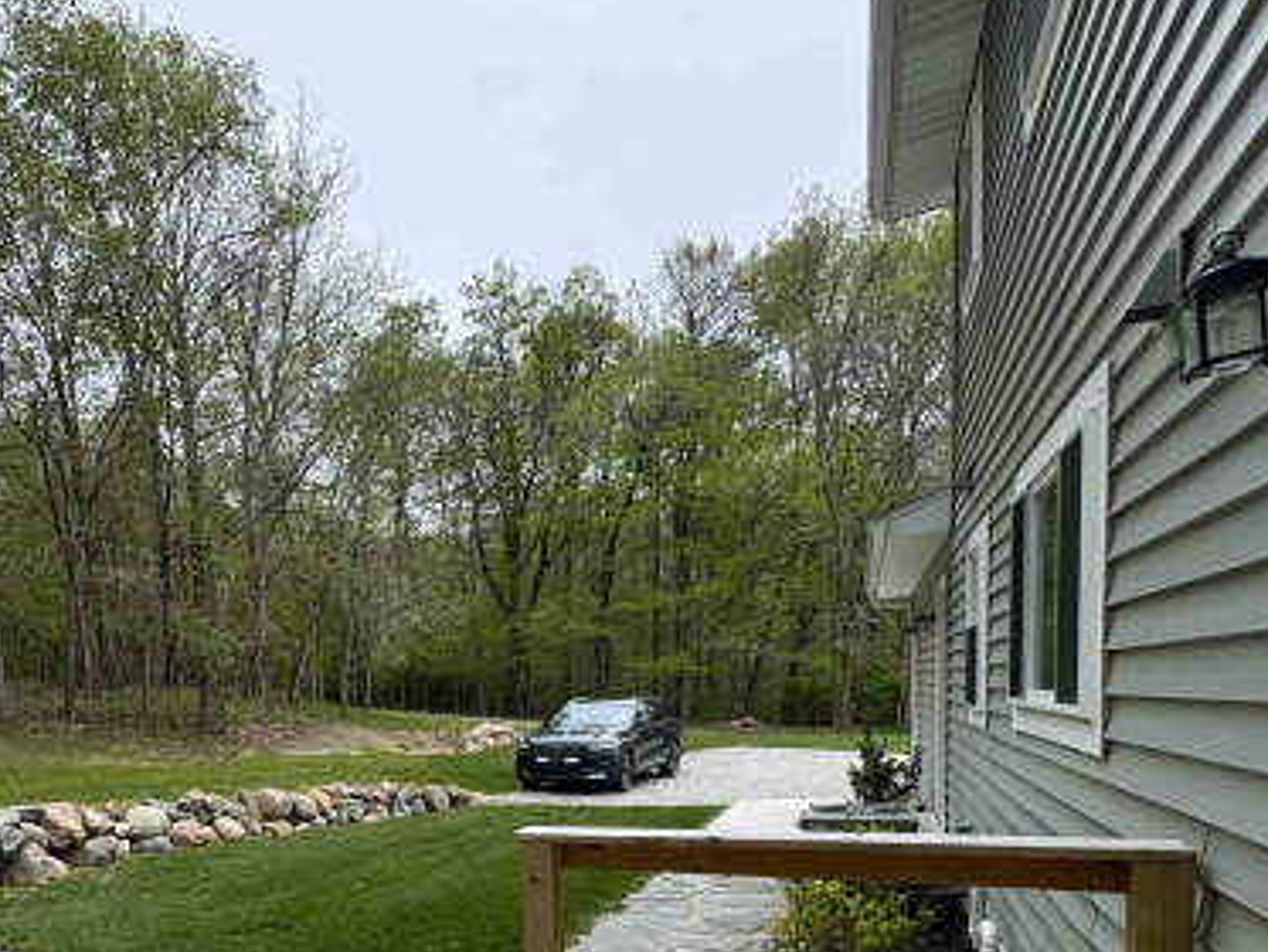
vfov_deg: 50.6
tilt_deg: -4.8
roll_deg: +2.8
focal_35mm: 25
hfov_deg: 63.6
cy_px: 799
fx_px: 916
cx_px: 260
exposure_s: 1/840
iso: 50
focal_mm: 2.22
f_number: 2.2
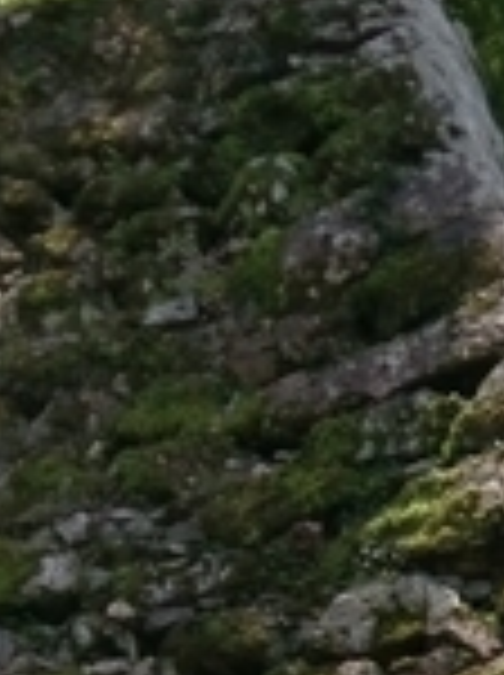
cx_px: 810
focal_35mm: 139
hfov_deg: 10.2
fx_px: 2706
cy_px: 1188
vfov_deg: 13.0
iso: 100
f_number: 1.8
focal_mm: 4.58
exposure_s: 1/1959
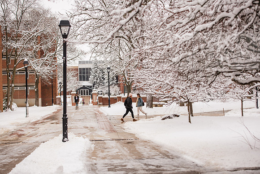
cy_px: 87
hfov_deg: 28.8
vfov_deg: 19.5
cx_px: 130
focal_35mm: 70
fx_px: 506
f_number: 3.5
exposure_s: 1/500
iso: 160
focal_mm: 70
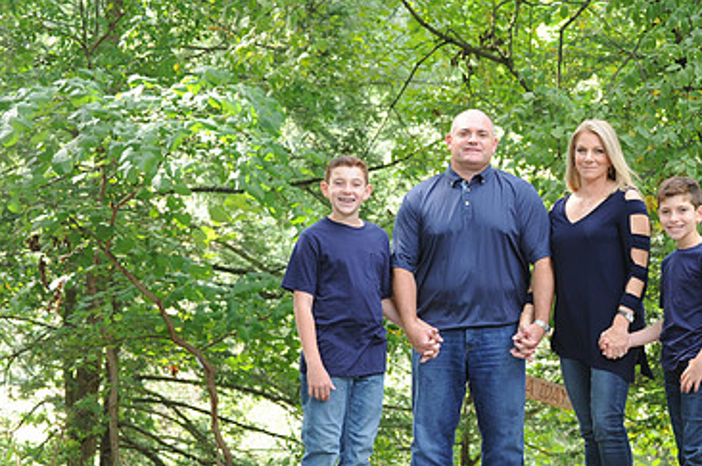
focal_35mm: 130
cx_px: 537
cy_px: 261
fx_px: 2532
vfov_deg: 10.5
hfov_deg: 15.7
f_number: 8
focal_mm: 82
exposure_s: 1/60
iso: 640
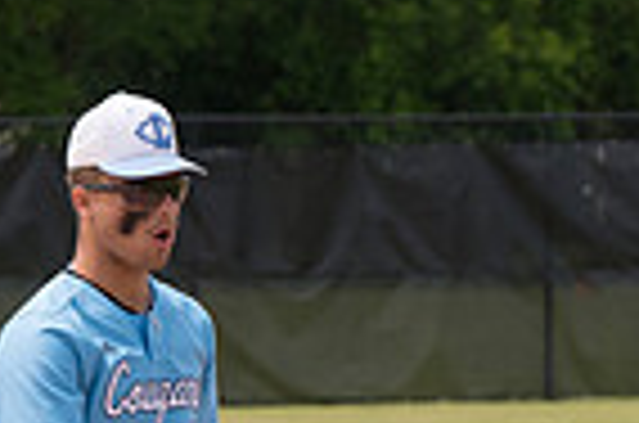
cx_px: 153
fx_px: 13052
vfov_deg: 1.9
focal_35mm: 737
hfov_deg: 2.8
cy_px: 652
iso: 320
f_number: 5.6
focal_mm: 120
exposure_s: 1/1600
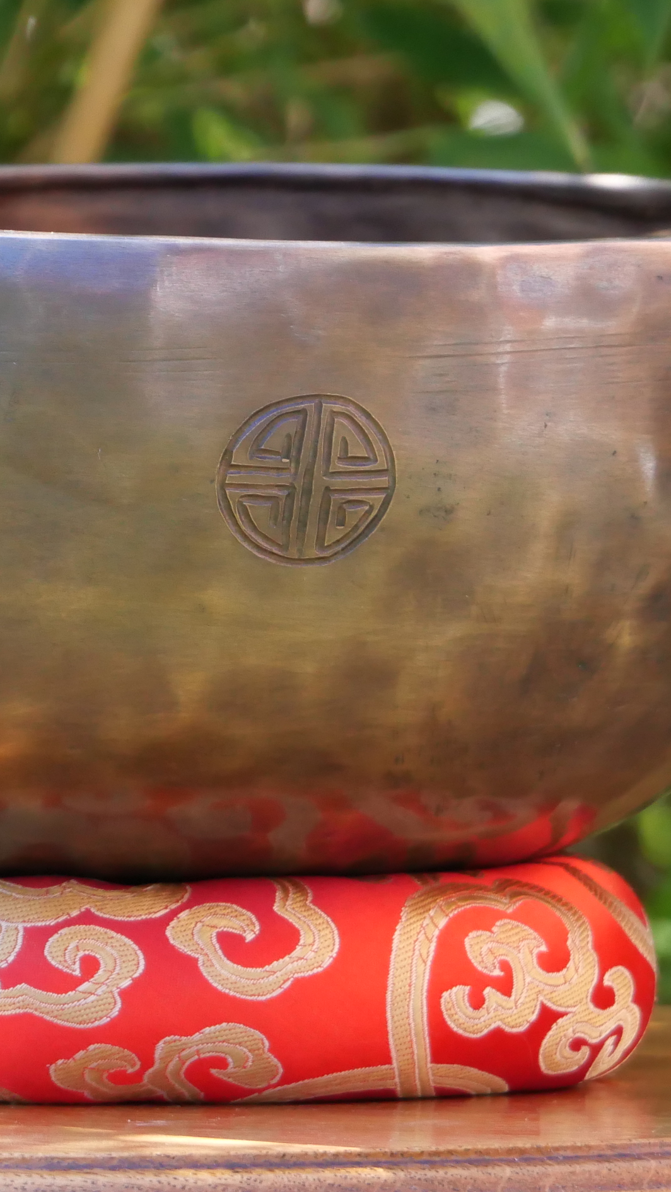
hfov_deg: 1.4
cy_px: 515
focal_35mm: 855
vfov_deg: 2.5
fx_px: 27049
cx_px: 75
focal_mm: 200
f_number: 6.1
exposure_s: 1/500
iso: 1250
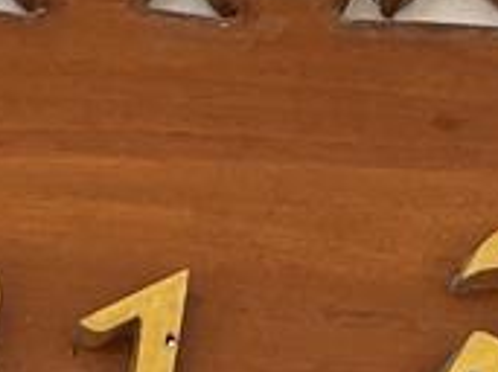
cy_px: 721
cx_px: 205
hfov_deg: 10.1
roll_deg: +4.3
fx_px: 2803
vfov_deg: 7.3
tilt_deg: +13.9
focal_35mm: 195
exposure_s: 1/268
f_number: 1.8
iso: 16
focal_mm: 3
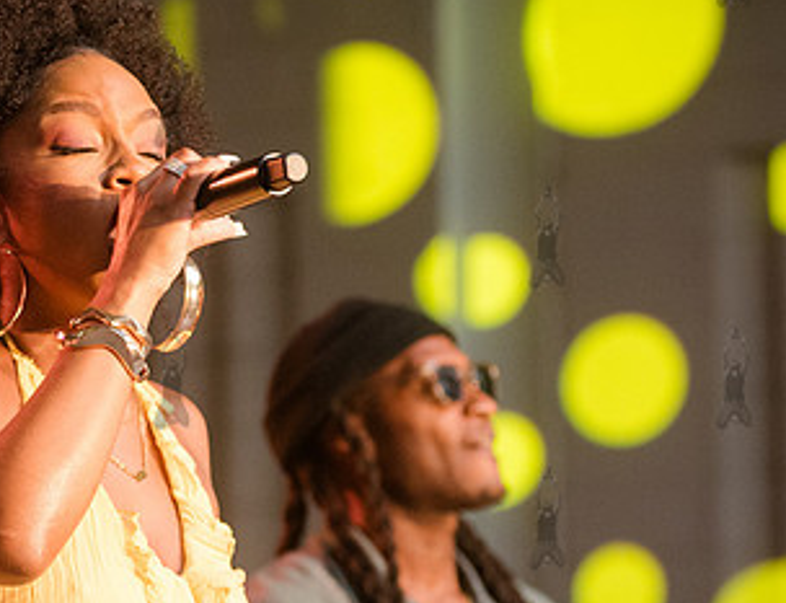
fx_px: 6912
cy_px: 338
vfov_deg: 5.0
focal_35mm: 302
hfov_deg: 6.5
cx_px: 138
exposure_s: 1/320
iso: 3200
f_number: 4
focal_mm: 125
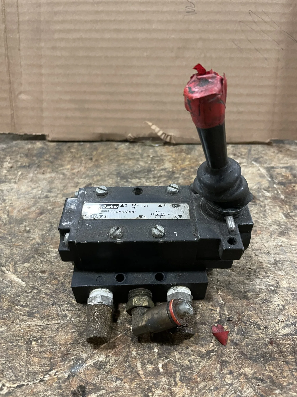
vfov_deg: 67.3
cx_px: 148
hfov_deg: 53.1
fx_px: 297
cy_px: 198
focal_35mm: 26
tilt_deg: -46.7
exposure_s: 1/40
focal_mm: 4.2
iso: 400
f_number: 1.6
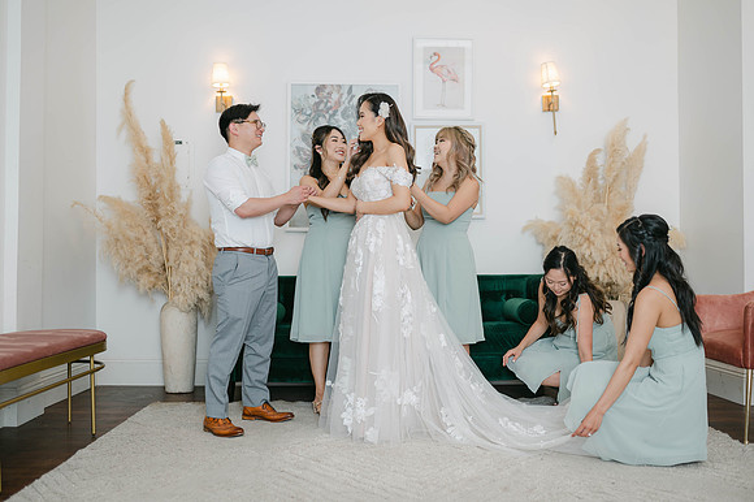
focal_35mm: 37
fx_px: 764
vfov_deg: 36.3
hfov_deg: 52.5
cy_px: 251
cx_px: 377
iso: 100
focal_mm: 35
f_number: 2
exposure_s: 1/125
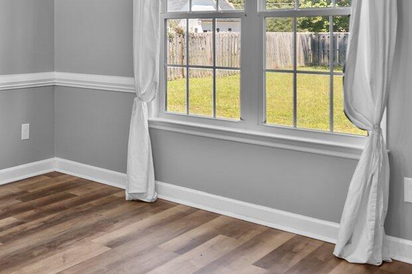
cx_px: -10
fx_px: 526
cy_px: 32
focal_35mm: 46
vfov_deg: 28.2
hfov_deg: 37.6
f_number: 7.1
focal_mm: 14
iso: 64
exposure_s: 1.6
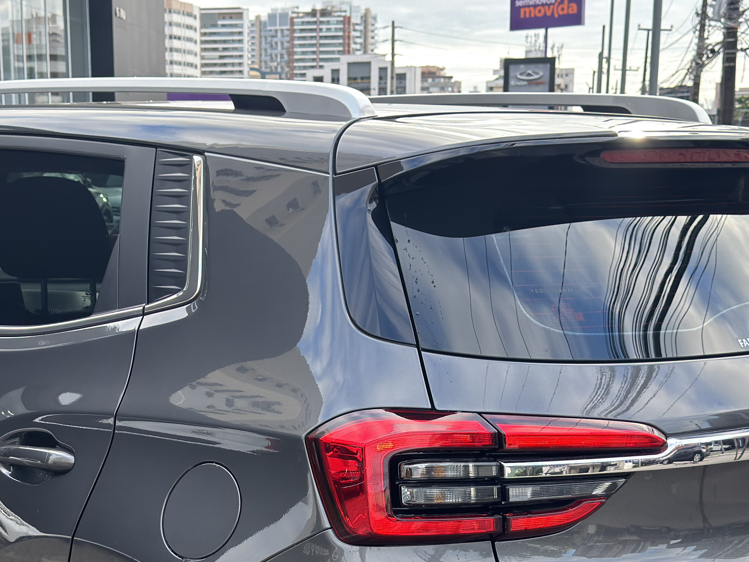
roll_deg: -0.4
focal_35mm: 73
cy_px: 528
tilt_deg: -12.6
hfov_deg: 26.5
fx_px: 1579
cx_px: 243
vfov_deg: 19.7
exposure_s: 1/275
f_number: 1.78
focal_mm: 6.76
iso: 80
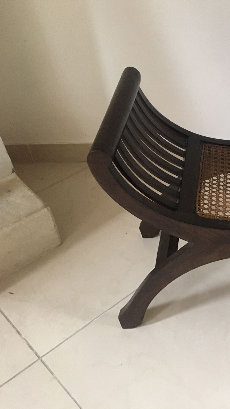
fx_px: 466
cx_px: 271
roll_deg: -1.5
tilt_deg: -40.1
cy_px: 200
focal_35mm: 43
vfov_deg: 47.4
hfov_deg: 25.1
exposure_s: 1/17
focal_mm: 4.15
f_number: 2.2
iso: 200
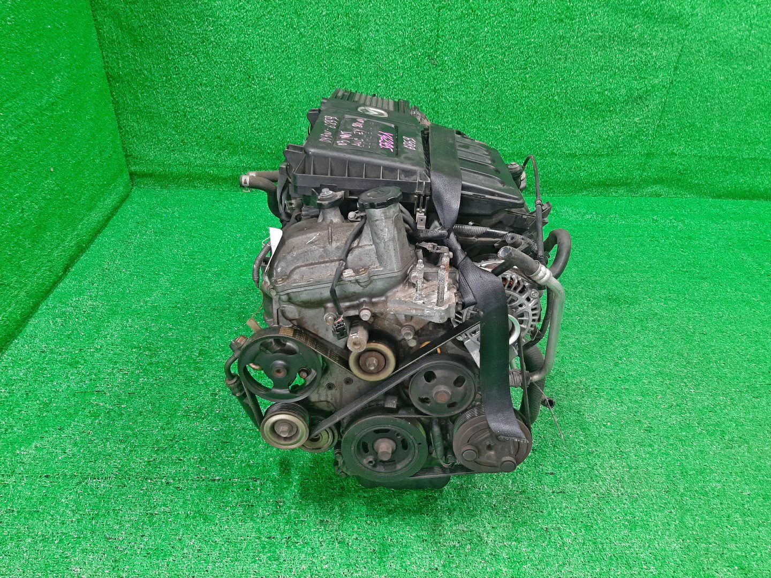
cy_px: 289
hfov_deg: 67.3
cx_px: 386
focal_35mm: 26
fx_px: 579
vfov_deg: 53.1
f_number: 1.7
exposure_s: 1/50
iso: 165
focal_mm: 3.93
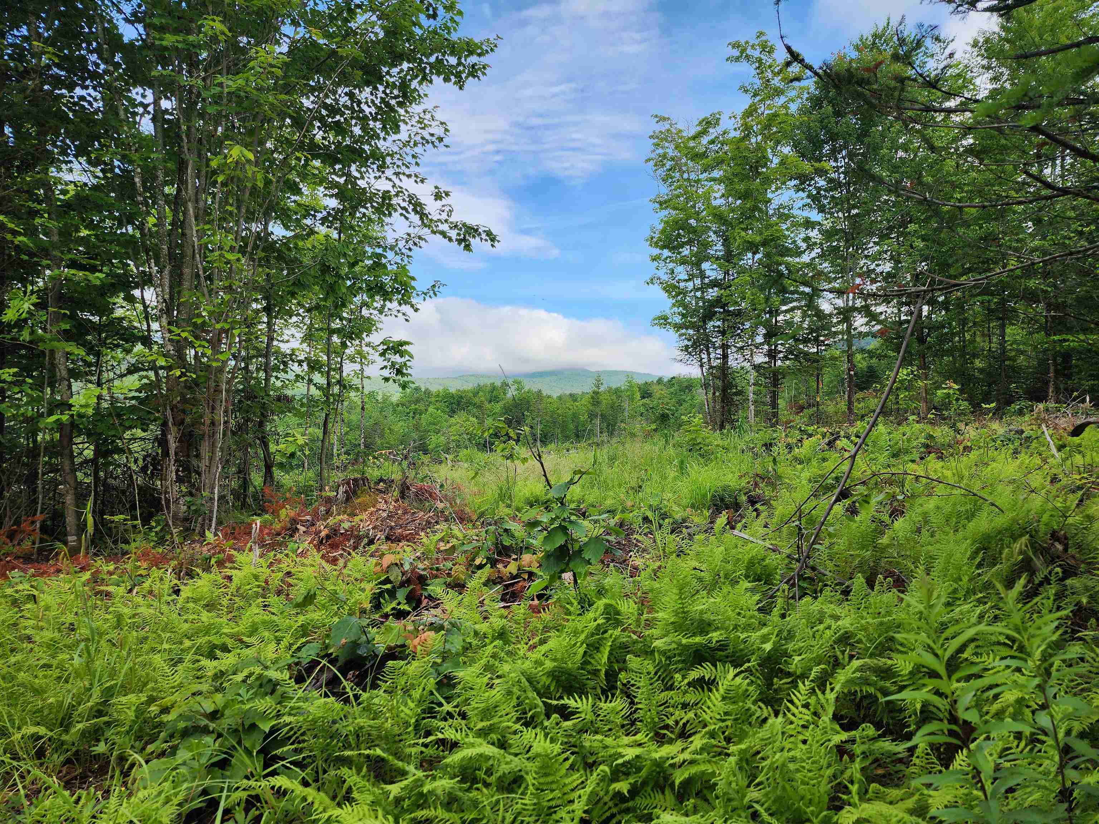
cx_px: 550
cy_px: 412
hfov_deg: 73.9
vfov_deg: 58.9
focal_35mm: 23
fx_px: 730
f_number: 1.8
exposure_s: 1/426
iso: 12
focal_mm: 6.4
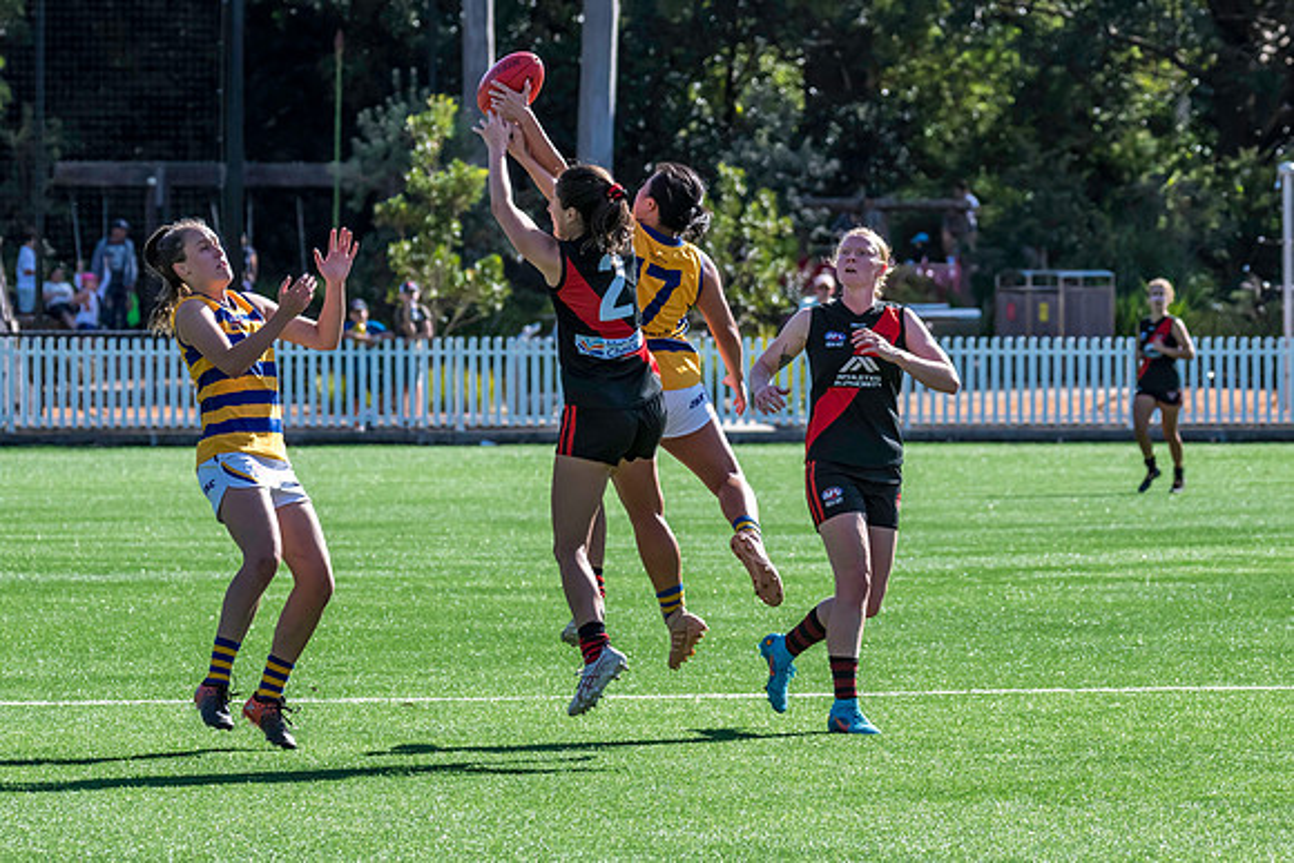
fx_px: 10569
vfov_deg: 4.7
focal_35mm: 294
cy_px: 359
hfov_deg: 7.0
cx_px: 670
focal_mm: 195
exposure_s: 1/1600
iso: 800
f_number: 7.1
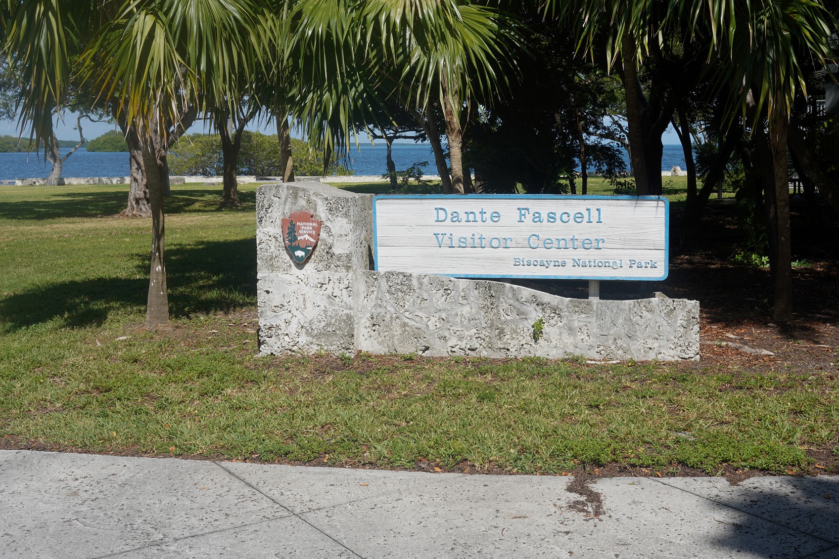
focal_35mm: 46
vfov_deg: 29.2
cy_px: 231
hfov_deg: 42.7
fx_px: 1072
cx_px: 469
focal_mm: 39
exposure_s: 1/100
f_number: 13
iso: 100
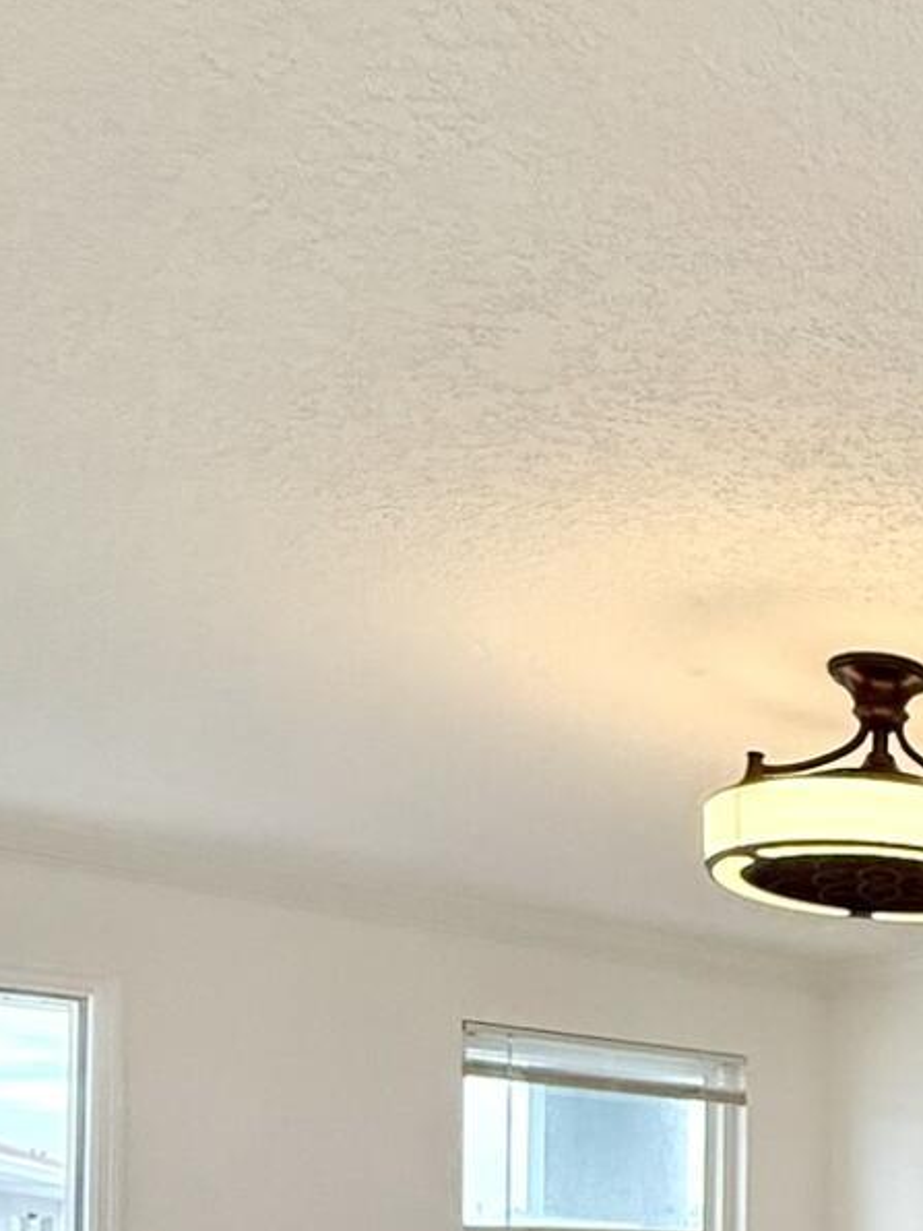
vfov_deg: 35.8
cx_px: 1400
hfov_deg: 24.0
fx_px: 1671
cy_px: 1281
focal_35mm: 47
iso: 320
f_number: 2.2
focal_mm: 2.22
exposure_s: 1/120
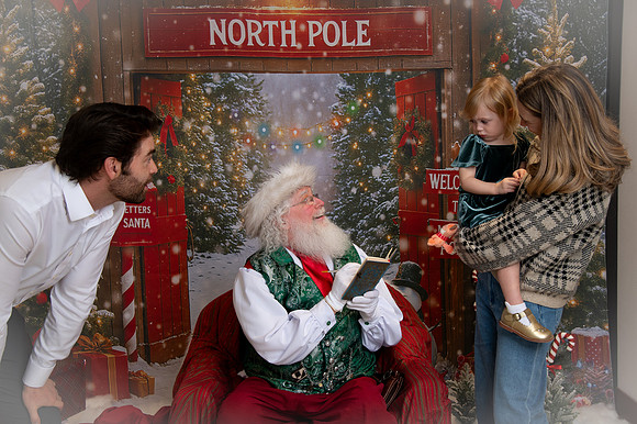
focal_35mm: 42
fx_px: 735
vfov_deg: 32.2
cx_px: 331
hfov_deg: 46.8
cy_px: 204
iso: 1000
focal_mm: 40
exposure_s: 1/200
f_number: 5
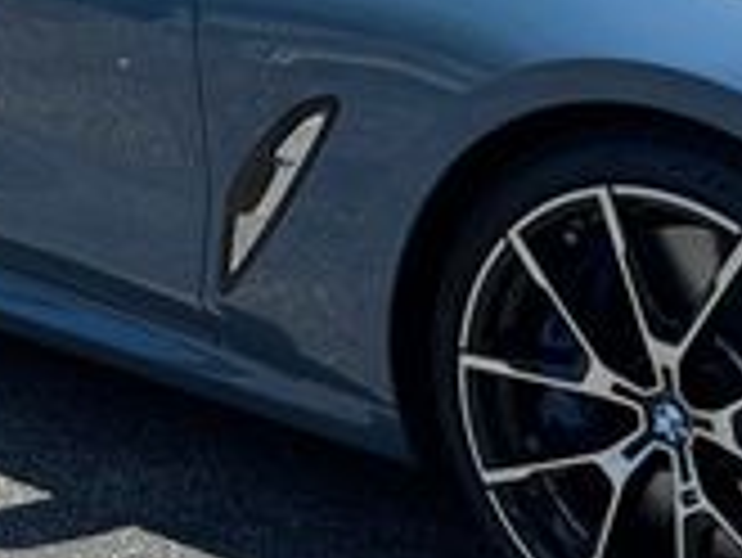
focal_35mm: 93
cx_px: 508
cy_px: 22
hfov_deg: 21.0
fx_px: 1995
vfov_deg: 15.7
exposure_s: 1/1094
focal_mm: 6.76
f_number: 1.78
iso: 80
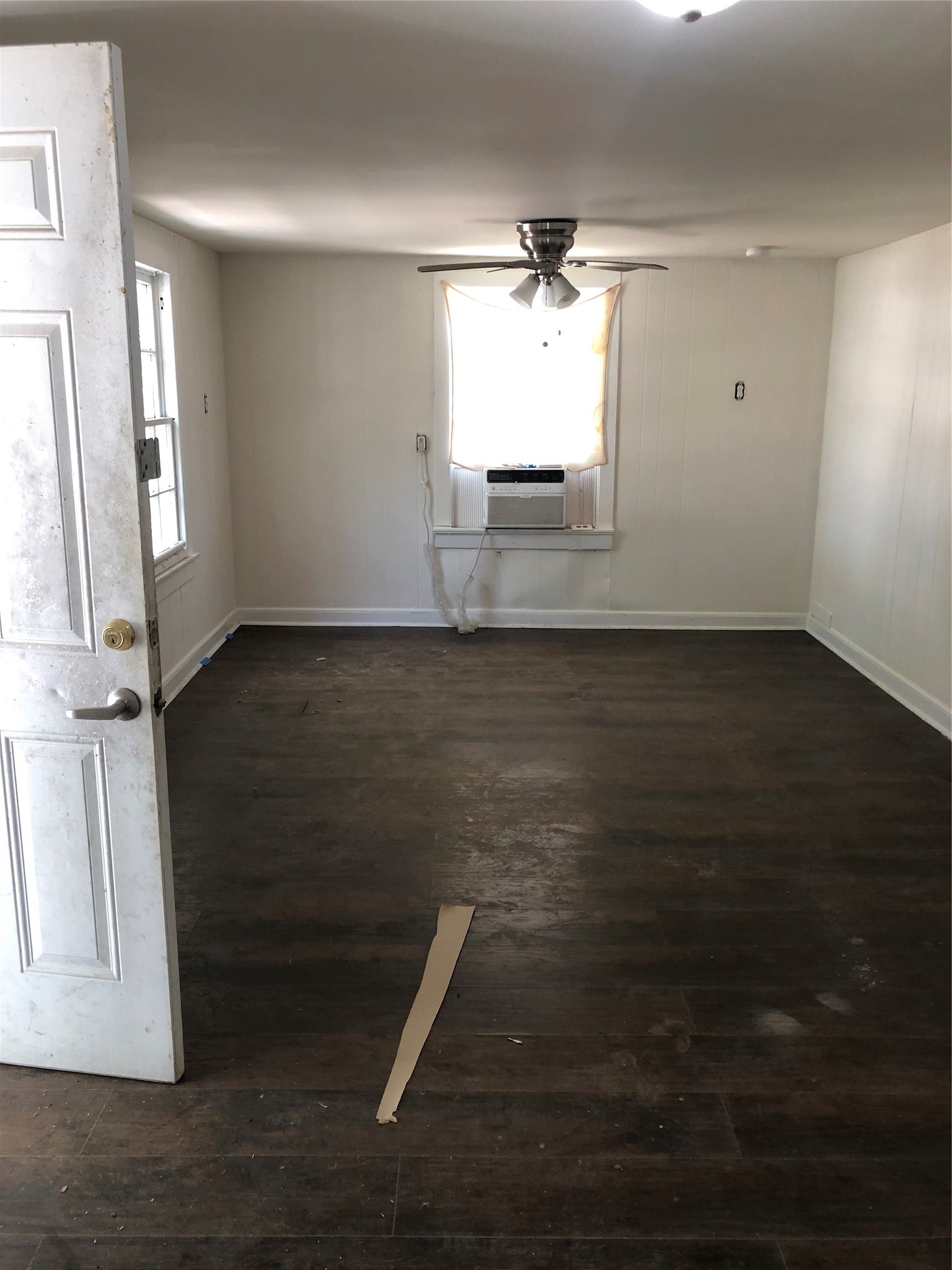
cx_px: 476
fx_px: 1027
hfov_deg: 49.7
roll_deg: -0.8
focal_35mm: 28
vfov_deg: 63.4
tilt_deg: -12.2
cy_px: 635
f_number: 1.8
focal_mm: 3.99
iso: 40
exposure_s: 1/24
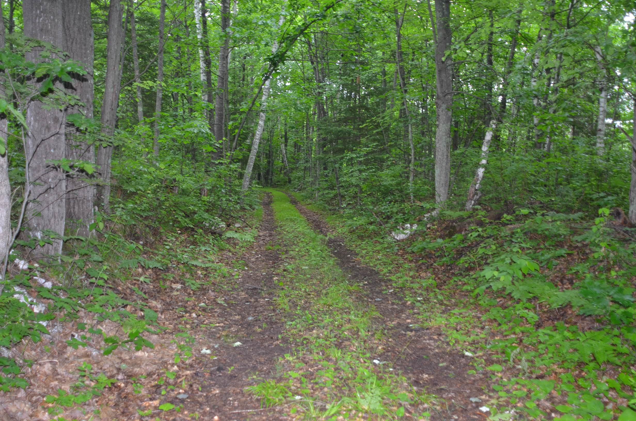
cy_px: 210
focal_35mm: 30
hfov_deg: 62.0
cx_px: 318
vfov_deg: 43.4
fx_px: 529
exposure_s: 1/100
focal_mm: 20
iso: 400
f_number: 2.8
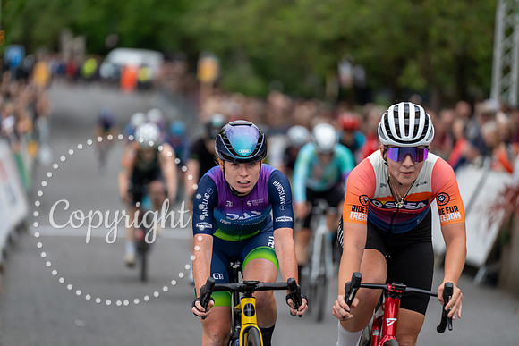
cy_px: 173
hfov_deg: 10.3
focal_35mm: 200
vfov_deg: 6.9
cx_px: 260
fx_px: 2884
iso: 1000
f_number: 2.8
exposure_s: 1/800
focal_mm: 200
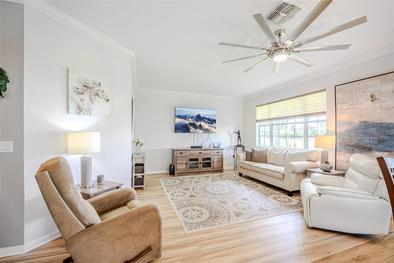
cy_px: 132
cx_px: 197
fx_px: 160
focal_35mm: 15
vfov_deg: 78.9
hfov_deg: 101.9
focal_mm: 14.6
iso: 80
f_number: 5
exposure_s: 1/40
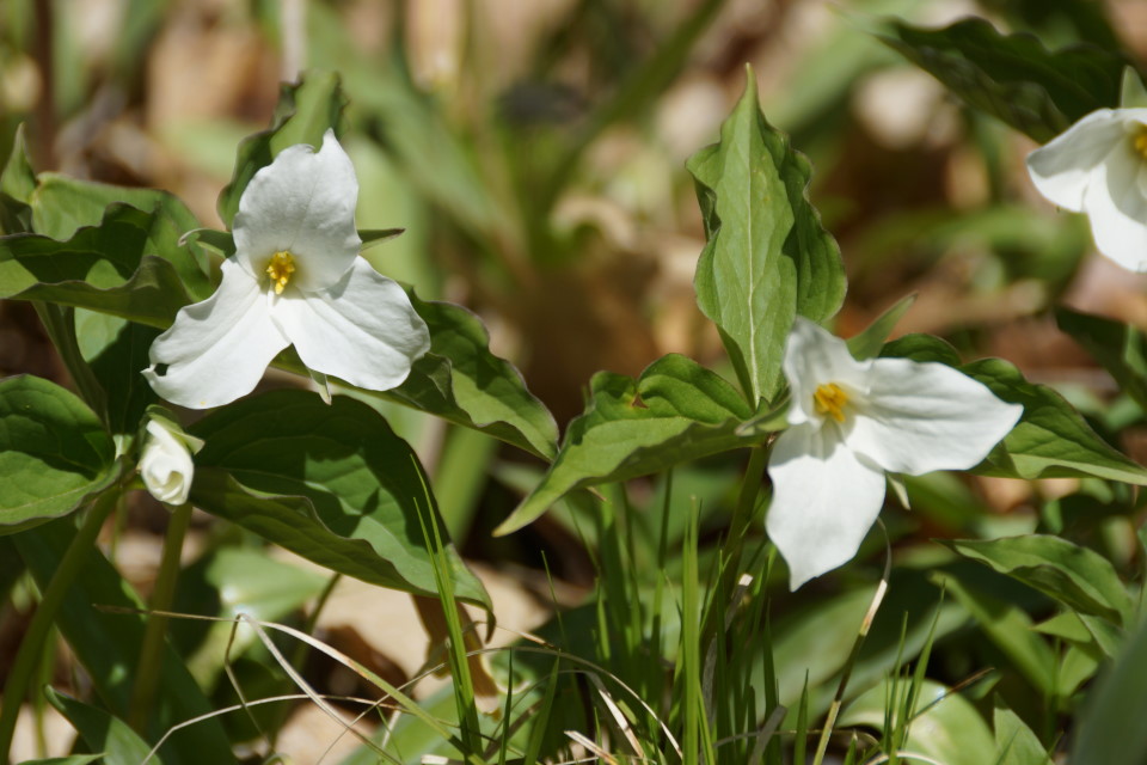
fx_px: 11947
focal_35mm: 375
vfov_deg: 3.7
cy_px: 382
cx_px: 574
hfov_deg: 5.5
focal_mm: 250
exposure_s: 1/500
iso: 100
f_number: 7.1
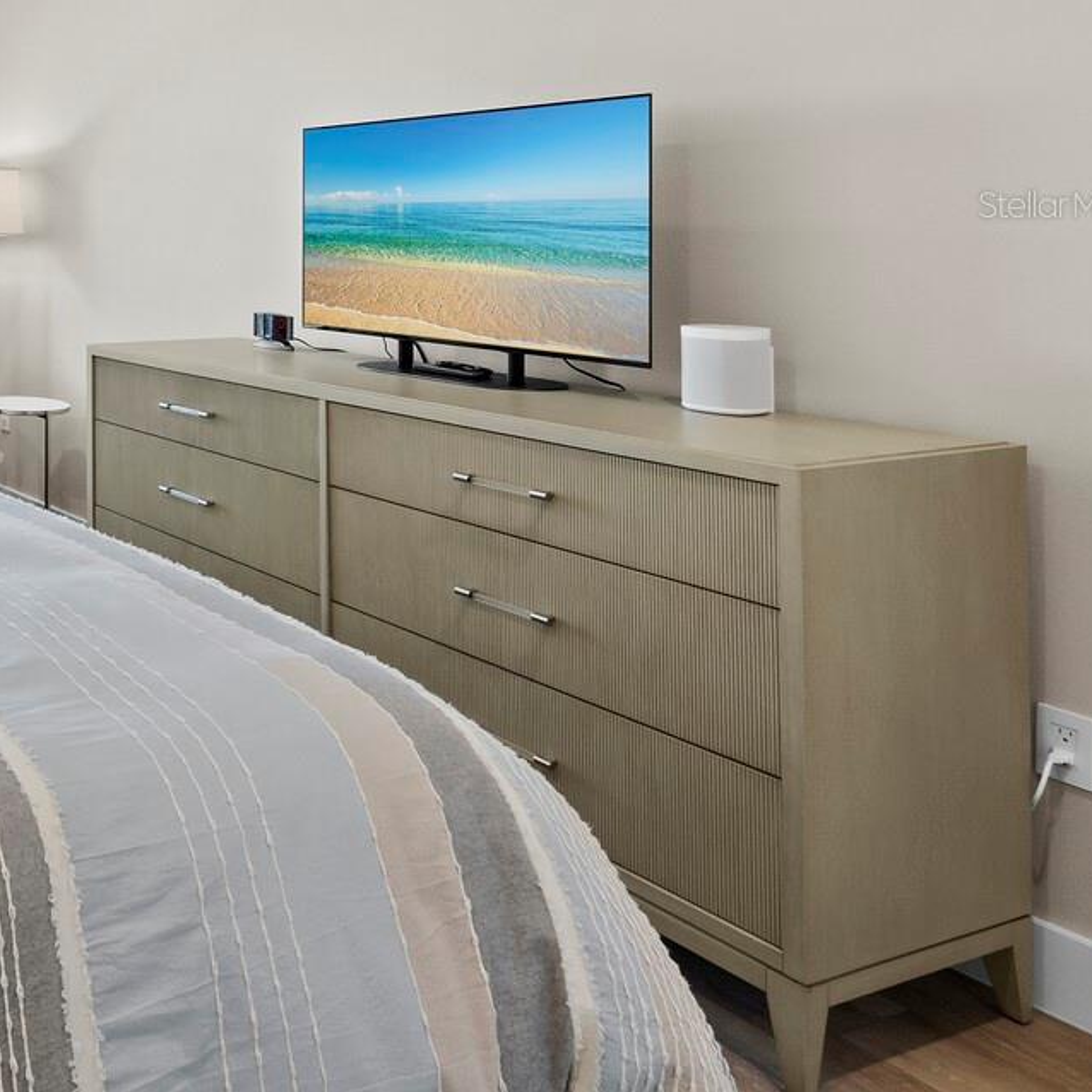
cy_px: 204
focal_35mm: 31
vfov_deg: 49.2
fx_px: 1106
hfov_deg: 38.4
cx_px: -228
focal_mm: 7
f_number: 10
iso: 320
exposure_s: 1/4
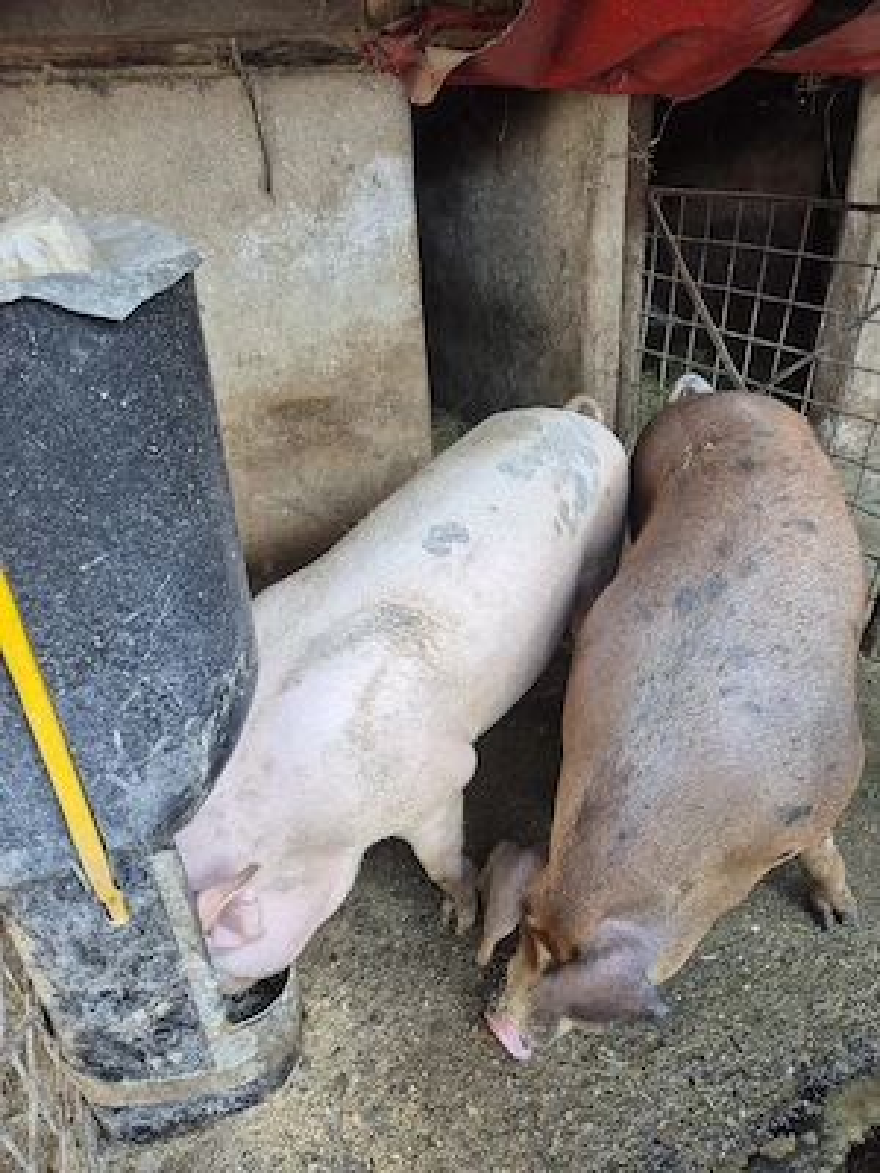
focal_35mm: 23
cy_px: 586
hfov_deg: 58.9
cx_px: 440
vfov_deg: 73.9
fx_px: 780
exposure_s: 1/182
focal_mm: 5.4
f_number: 1.8
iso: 80
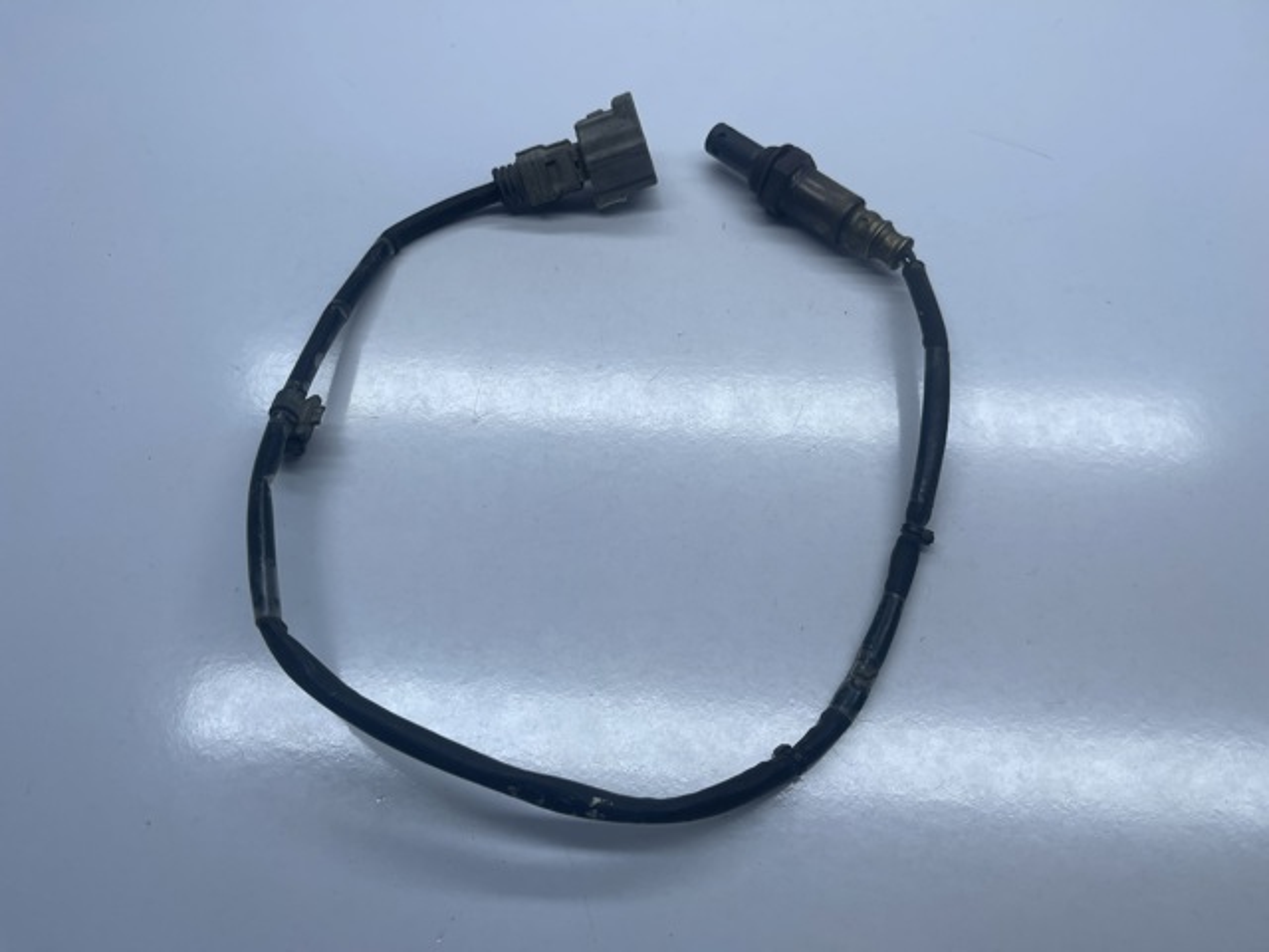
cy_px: 476
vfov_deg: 54.9
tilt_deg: -65.6
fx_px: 916
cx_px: 634
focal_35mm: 25
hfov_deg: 69.4
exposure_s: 1/2247
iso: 32
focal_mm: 5.1
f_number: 1.6
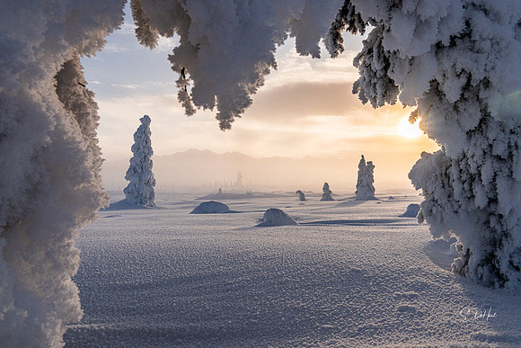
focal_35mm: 30
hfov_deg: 61.4
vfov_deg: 43.3
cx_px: 279
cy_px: 171
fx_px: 438
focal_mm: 24
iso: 320
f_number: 10
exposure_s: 1/1600
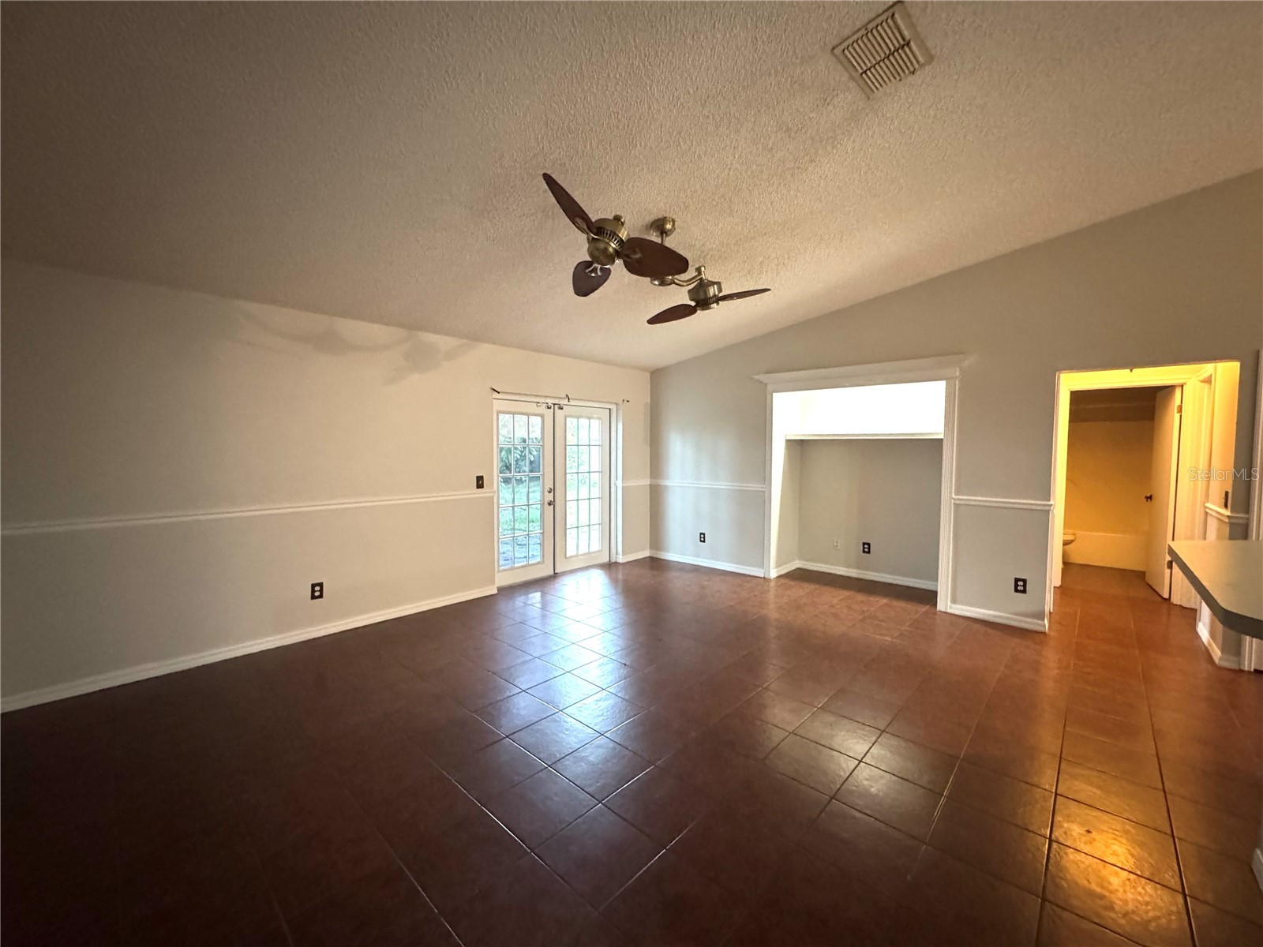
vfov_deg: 85.7
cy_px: 474
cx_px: 632
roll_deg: -0.1
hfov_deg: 102.1
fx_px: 511
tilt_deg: -3.8
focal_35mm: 14
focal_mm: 2.22
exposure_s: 1/60
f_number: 2.2
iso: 1250
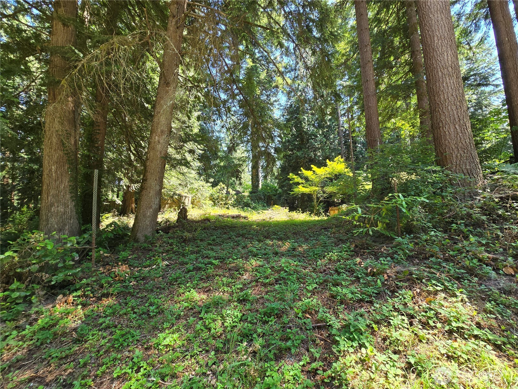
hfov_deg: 106.2
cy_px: 194
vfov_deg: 89.9
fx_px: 195
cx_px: 259
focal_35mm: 13
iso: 50
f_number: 2.2
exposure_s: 1/120
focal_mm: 2.2
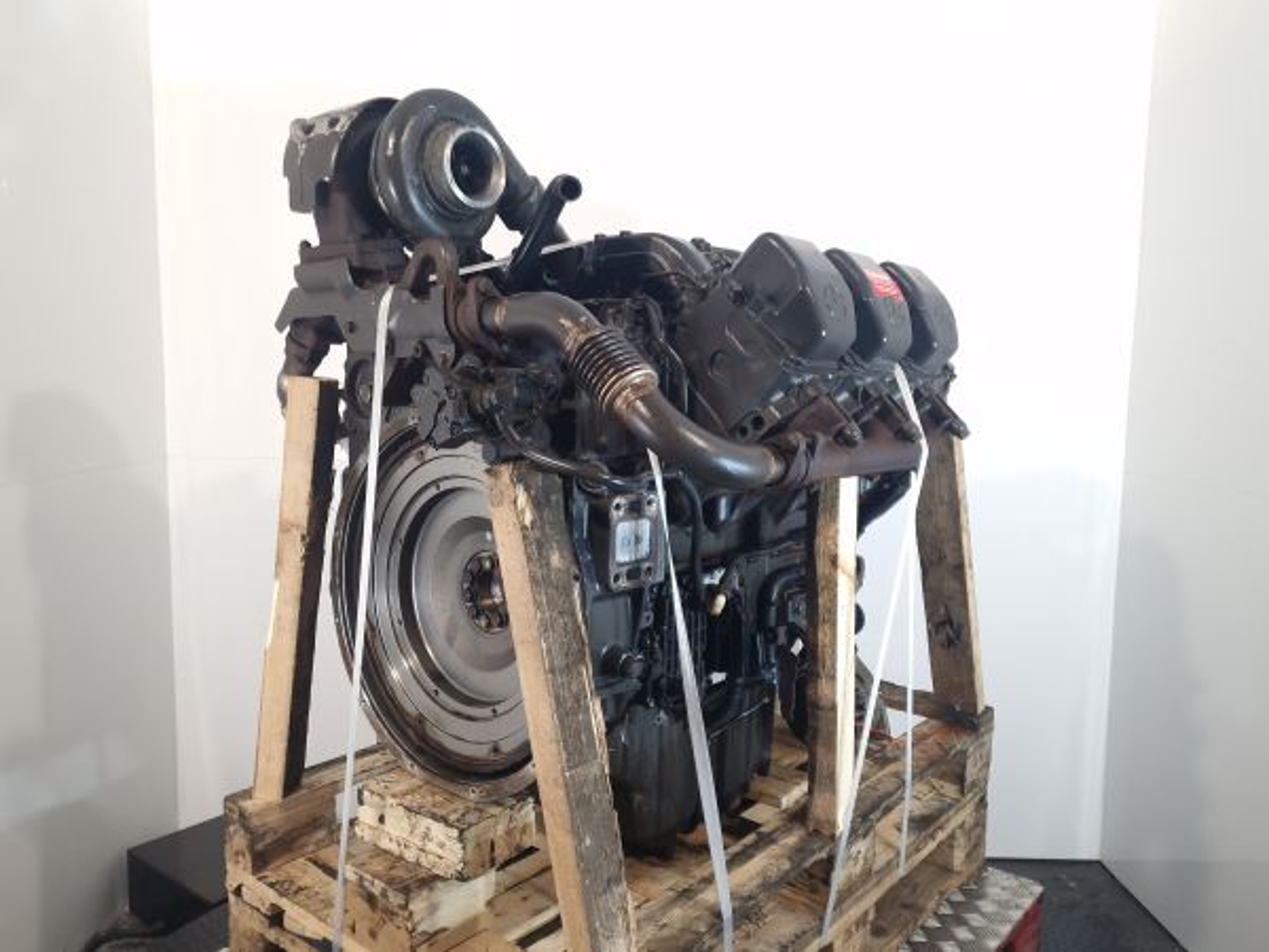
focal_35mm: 23
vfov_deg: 58.9
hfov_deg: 73.9
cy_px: 476
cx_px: 634
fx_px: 843
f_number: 1.8
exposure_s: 1/50
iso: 80
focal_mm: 6.4
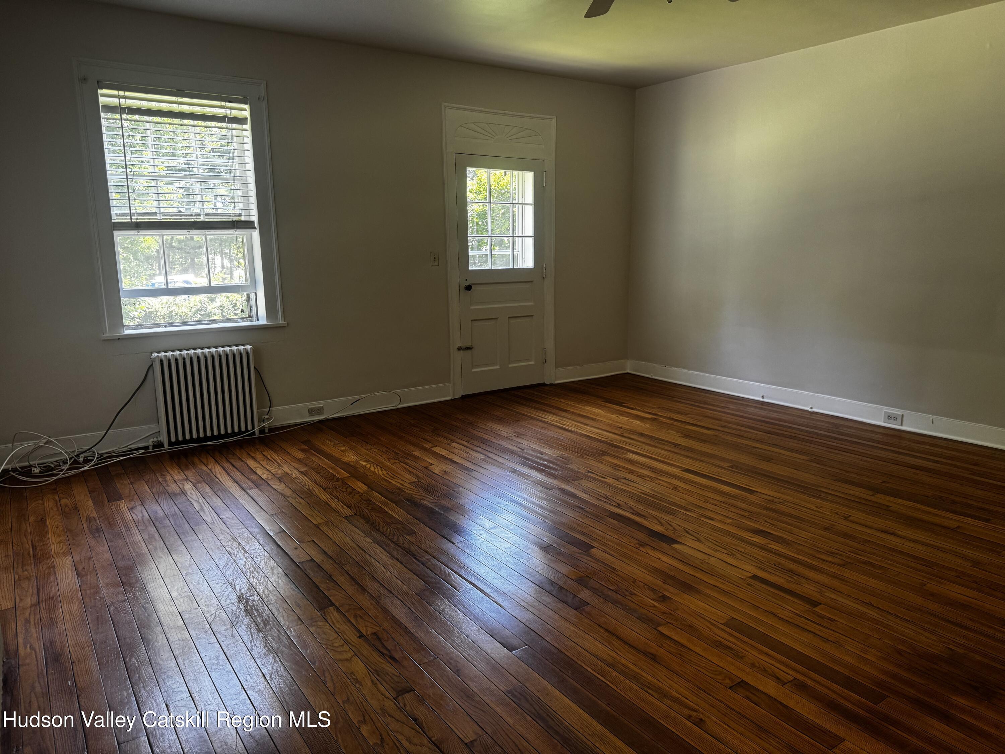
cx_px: 502
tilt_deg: -10.3
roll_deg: +1.1
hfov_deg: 71.6
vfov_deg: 56.8
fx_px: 697
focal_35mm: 24
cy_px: 377
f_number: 1.78
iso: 200
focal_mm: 6.76
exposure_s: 1/88
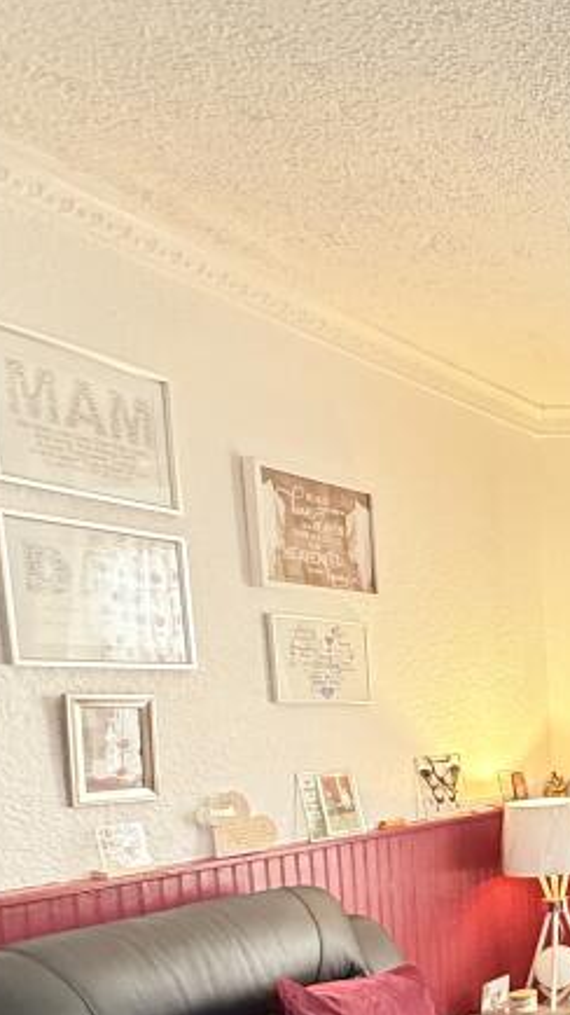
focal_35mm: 36
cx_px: 976
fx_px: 968
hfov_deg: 22.5
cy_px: 812
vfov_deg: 51.8
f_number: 2.2
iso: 640
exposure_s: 1/60
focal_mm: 2.22
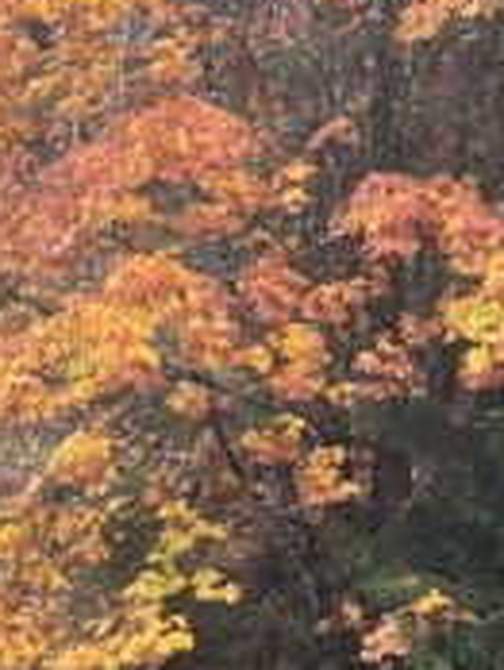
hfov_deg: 9.3
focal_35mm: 153
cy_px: 404
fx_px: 2963
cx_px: -389
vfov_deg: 12.9
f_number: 1.5
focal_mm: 5.7
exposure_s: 1/79
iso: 125
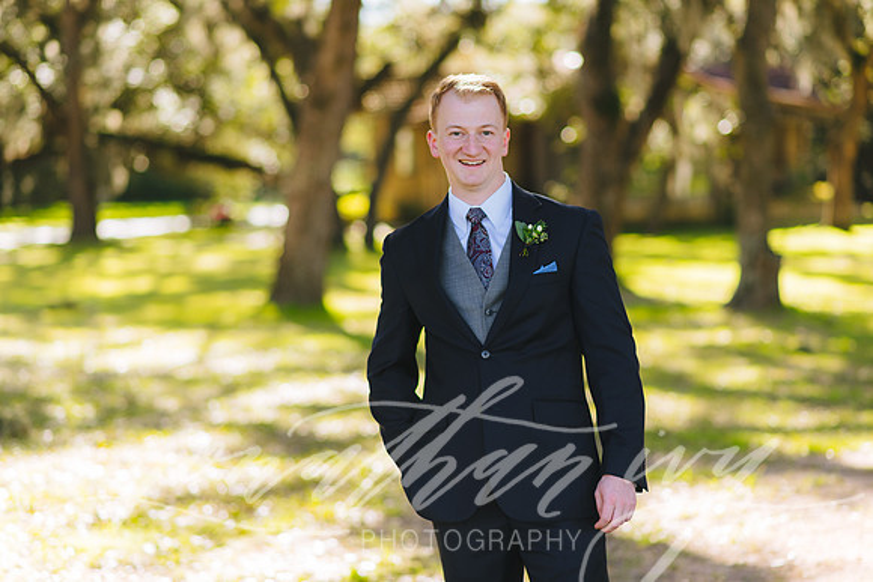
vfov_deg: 16.1
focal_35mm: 85
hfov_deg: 23.9
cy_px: 291
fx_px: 2062
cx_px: 436
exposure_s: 1/800
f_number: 2.2
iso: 200
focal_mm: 85
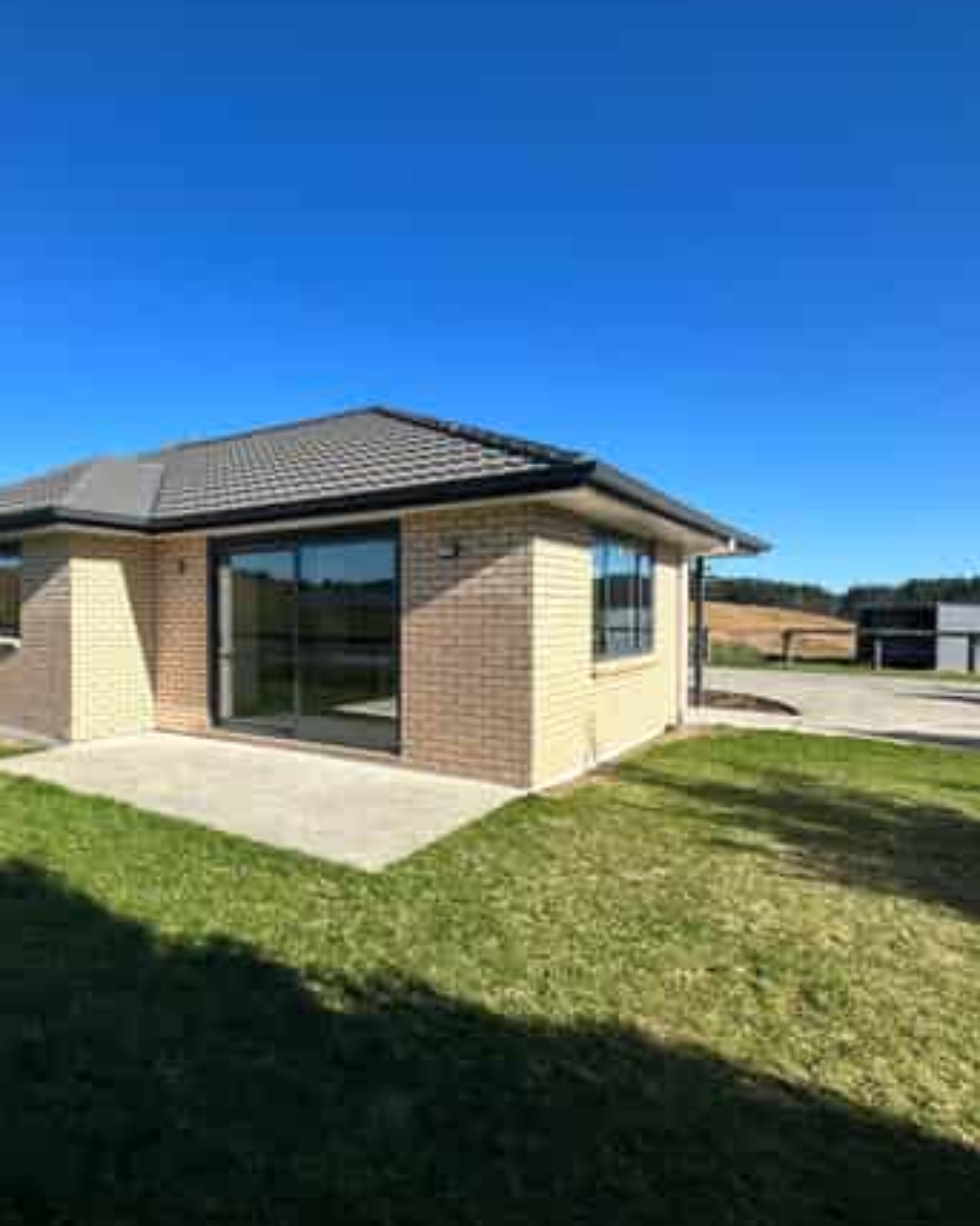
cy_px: 620
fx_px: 762
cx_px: 232
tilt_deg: -0.6
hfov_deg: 61.4
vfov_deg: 77.7
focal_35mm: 21
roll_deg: +0.6
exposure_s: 1/1916
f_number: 2.2
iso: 40
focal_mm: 2.22
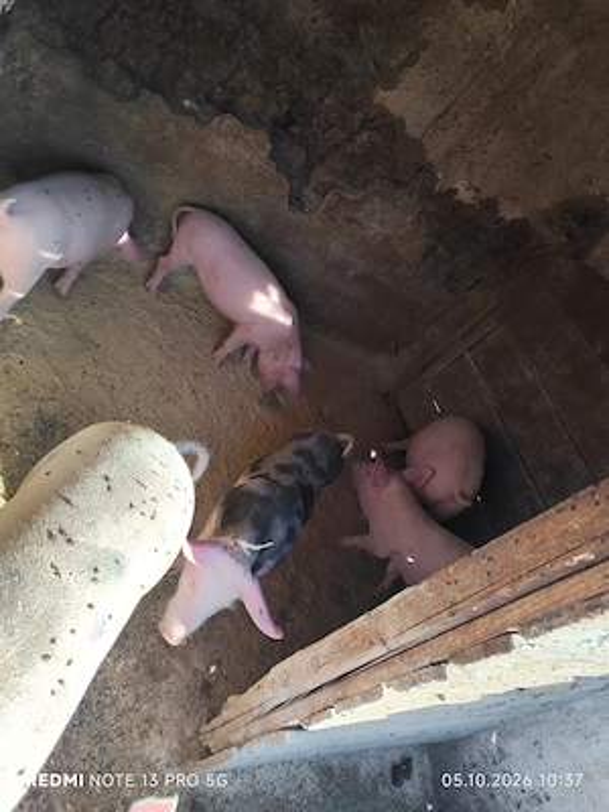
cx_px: 304
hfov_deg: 58.9
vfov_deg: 73.9
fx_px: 540
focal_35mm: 23
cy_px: 406
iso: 50
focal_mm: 6.19
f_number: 1.65
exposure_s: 1/260
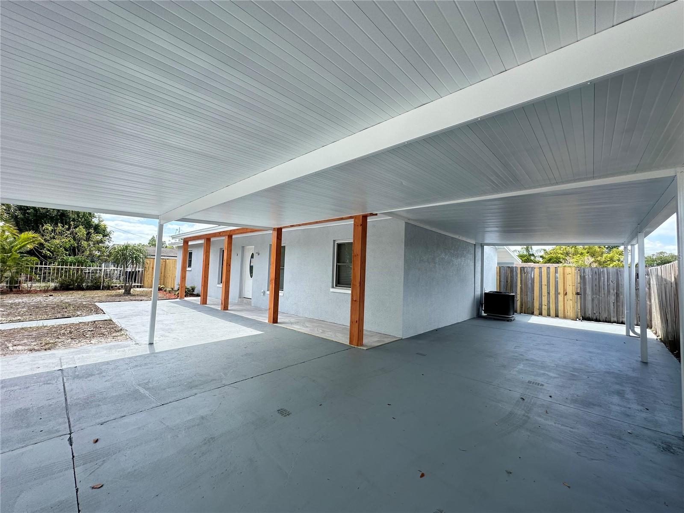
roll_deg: -2.5
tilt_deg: +3.6
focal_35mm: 14
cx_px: 342
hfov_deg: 102.1
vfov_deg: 85.7
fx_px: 277
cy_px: 256
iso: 40
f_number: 2.2
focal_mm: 2.22
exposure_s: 1/438
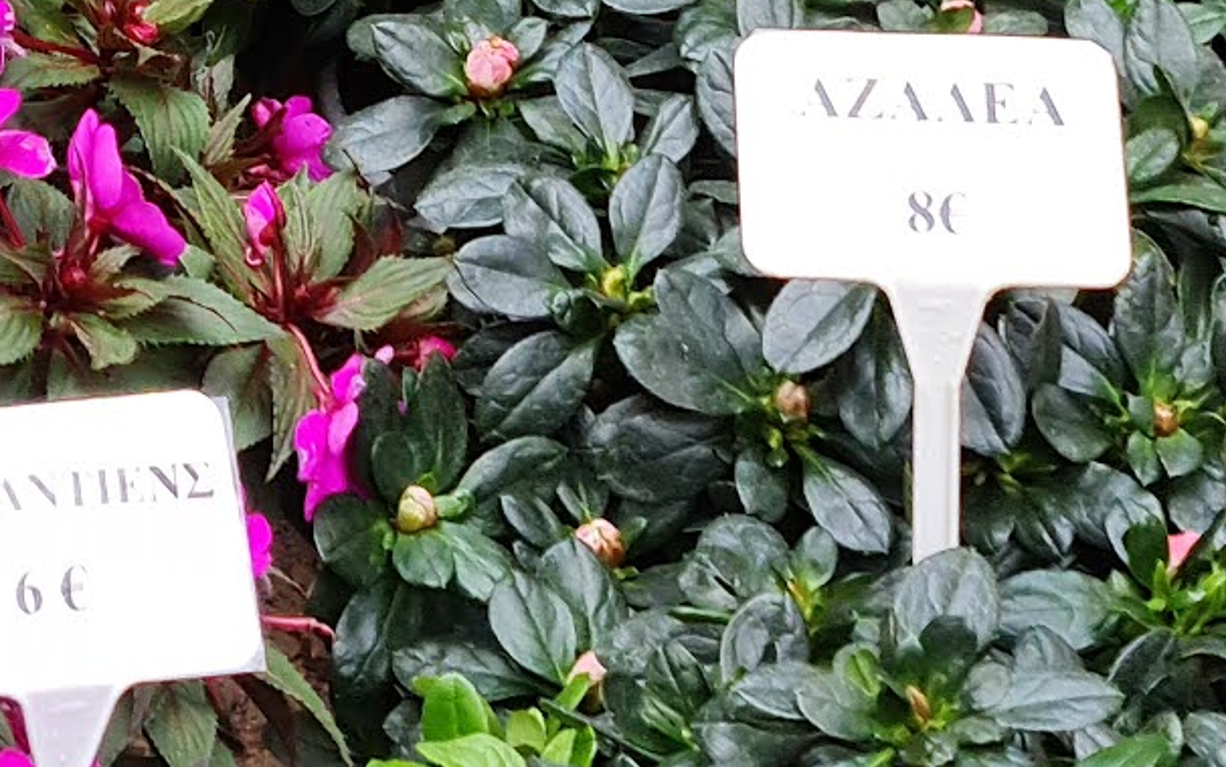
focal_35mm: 202
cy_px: -1344
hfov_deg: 10.1
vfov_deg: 6.1
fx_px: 6751
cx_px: -496
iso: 50
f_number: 1.8
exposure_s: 1/50
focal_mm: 7
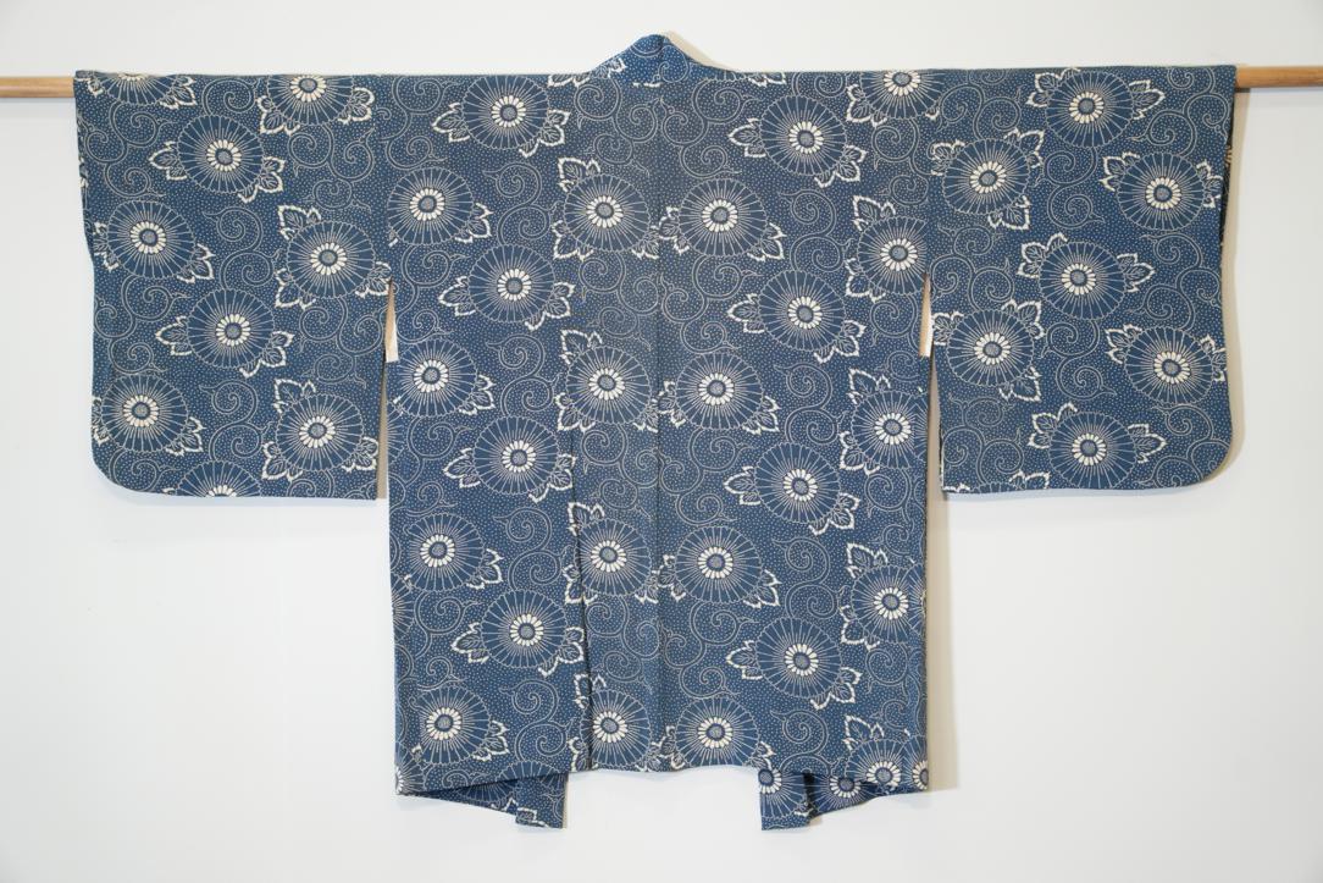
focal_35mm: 94
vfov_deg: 14.6
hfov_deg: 21.7
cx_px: 662
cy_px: 442
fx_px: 3455
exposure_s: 1/100
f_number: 4
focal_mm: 94
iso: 1000
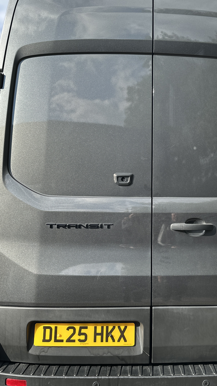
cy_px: 181
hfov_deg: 30.7
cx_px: 161
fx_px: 389
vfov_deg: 52.7
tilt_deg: +3.4
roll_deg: -1.8
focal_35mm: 38
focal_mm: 6.86
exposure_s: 1/745
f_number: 1.78
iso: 80
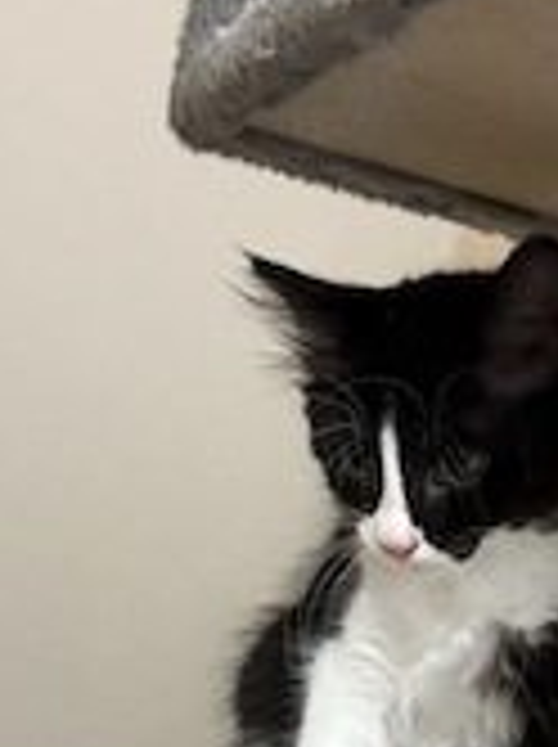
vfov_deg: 32.7
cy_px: 554
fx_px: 1250
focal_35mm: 58
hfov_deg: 25.0
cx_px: 378
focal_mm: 6.76
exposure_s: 1/49
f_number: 1.78
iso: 800
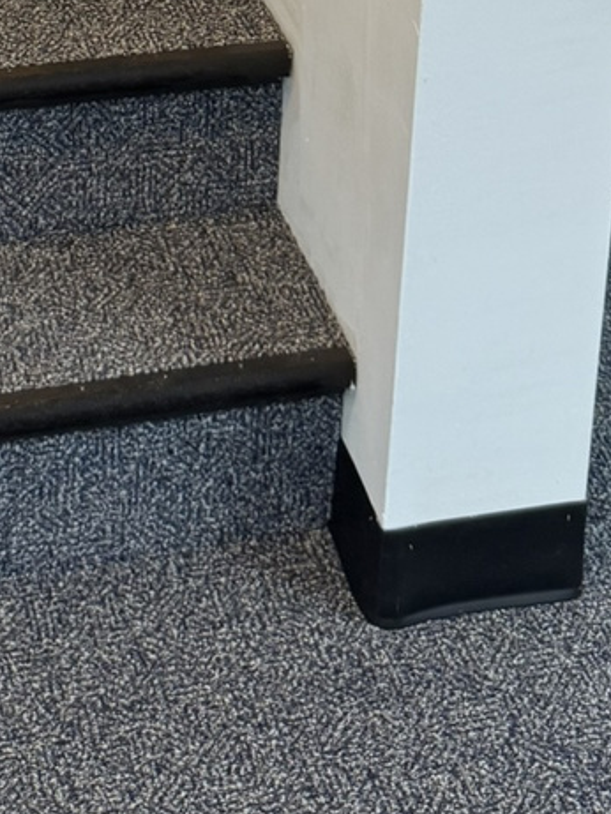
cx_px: 182
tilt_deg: -14.6
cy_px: -486
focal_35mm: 80
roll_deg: -2.7
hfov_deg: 18.4
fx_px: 1882
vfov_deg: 20.2
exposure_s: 1/60
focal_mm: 6.76
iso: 160
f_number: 1.78
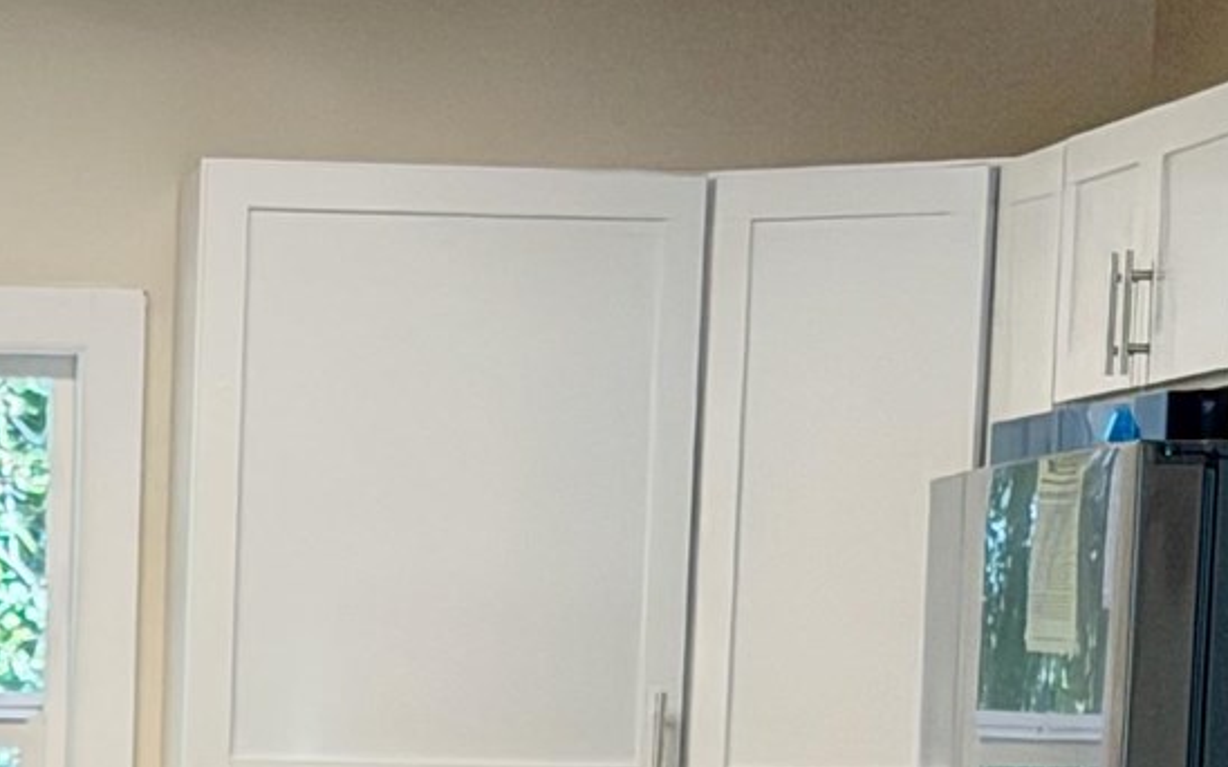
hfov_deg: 9.7
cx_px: -125
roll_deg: -0.9
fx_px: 7159
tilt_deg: -8.7
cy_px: 1895
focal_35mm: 214
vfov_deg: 5.9
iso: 200
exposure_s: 1/159
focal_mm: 6.76
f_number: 1.78
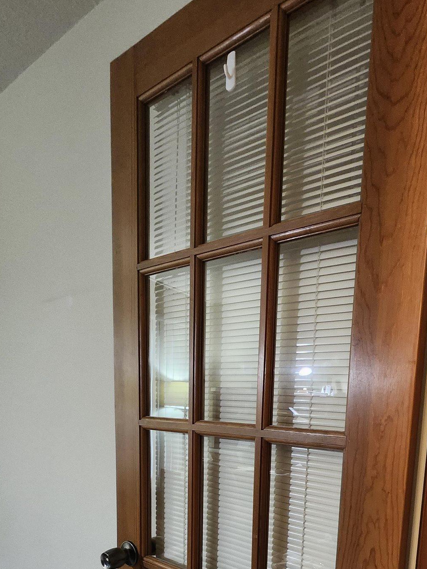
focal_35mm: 22
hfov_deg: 58.2
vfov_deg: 69.1
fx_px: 362
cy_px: 454
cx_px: 317
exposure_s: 1/30
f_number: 2.2
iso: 500
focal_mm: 1.74
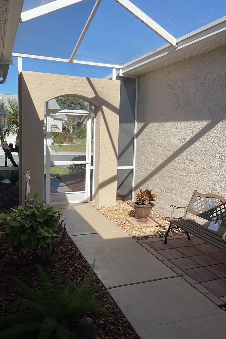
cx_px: 100
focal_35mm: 31
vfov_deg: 60.3
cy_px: 167
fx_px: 292
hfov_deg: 42.2
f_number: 1.8
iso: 16
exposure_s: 1/1412
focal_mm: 3
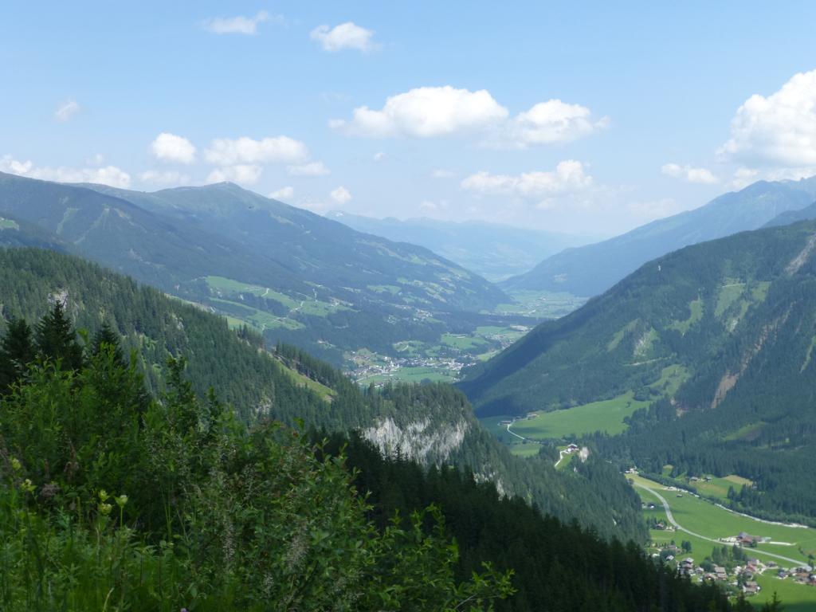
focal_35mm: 41
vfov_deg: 35.1
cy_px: 306
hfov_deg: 45.8
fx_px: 966
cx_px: 408
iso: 100
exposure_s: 1/640
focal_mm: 7.4
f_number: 3.9
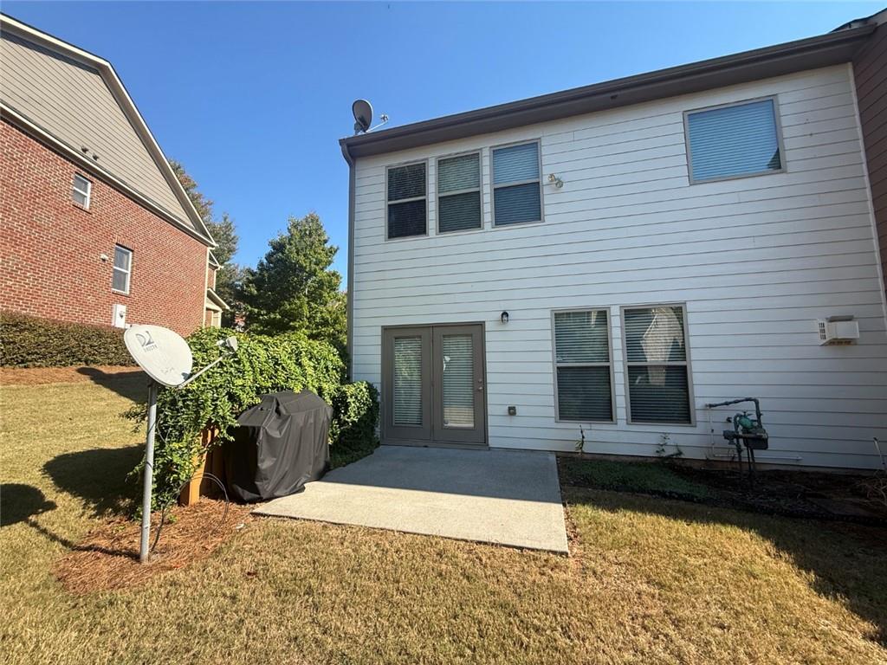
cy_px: 332
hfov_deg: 102.1
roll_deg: +1.4
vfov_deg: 85.7
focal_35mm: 14
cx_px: 444
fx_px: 359
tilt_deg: +7.1
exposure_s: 1/658
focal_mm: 2.22
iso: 50
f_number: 2.2
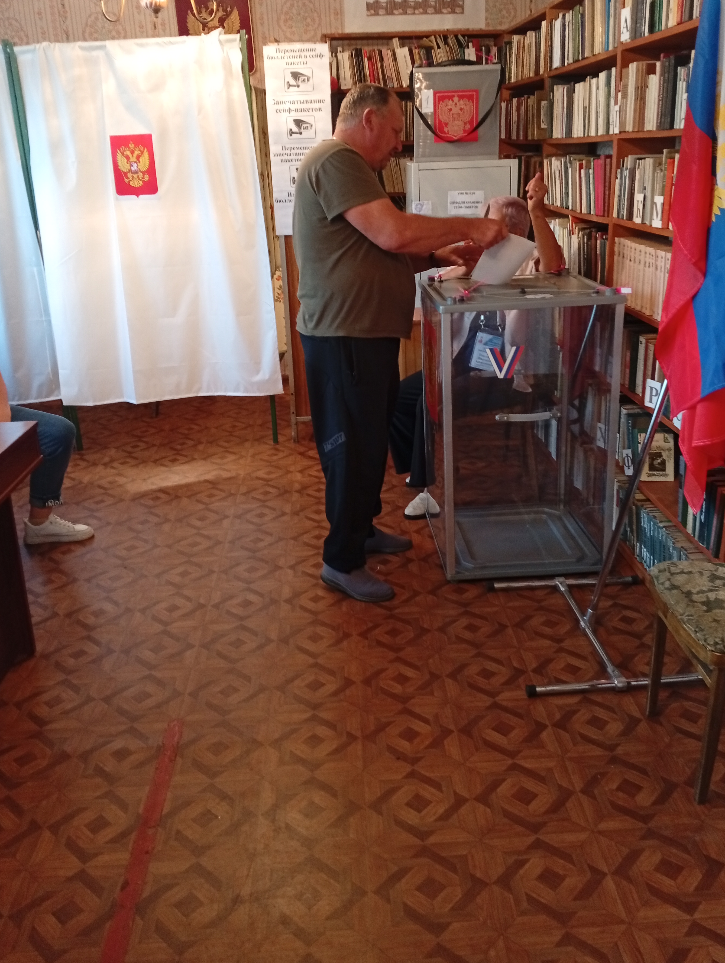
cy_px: 427
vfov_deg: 58.1
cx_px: 358
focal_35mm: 31
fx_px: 864
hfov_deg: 45.5
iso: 528
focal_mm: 3.98
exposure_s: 1/33.3
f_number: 1.8
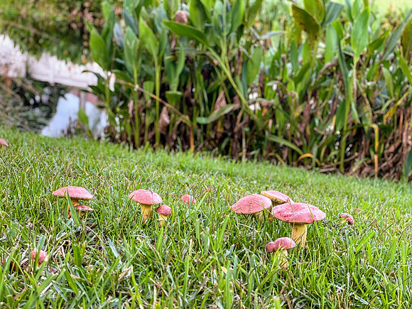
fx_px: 619
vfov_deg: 28.0
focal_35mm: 52
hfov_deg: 36.8
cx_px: 206
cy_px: 154
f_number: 2
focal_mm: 6
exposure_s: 1/122
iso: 40
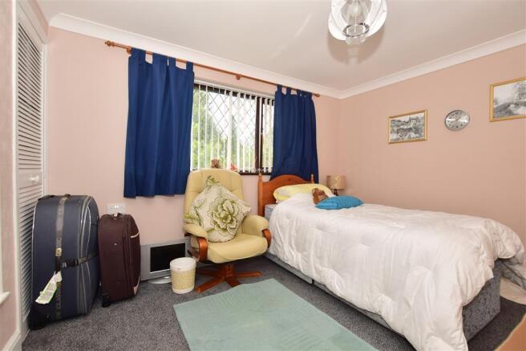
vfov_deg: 77.3
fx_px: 219
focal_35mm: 15
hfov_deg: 100.4
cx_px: 263
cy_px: 176
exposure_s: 1/60
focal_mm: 10
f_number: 7.1
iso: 200
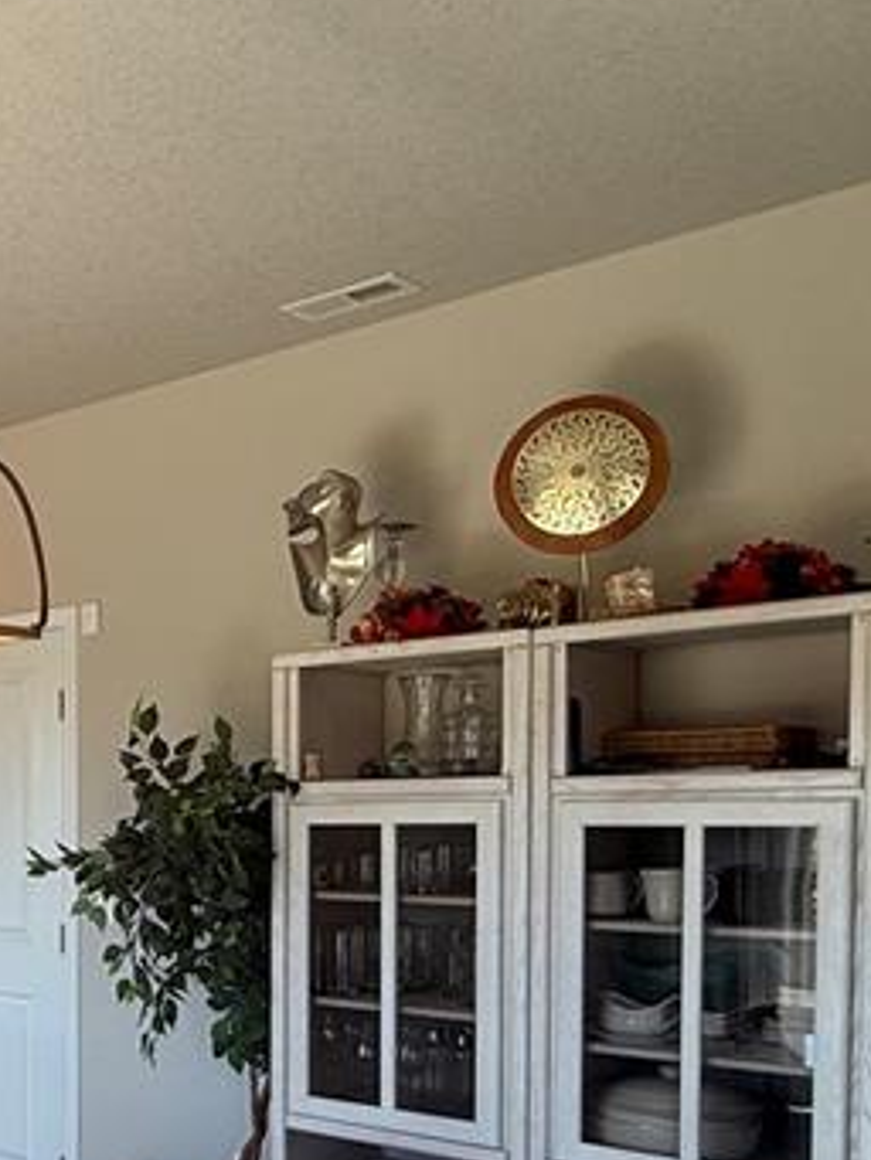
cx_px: -191
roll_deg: +0.2
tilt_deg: -1.7
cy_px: 869
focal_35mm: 42
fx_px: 1408
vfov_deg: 43.4
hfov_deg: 29.3
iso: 80
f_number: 2.2
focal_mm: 2.22
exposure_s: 1/99
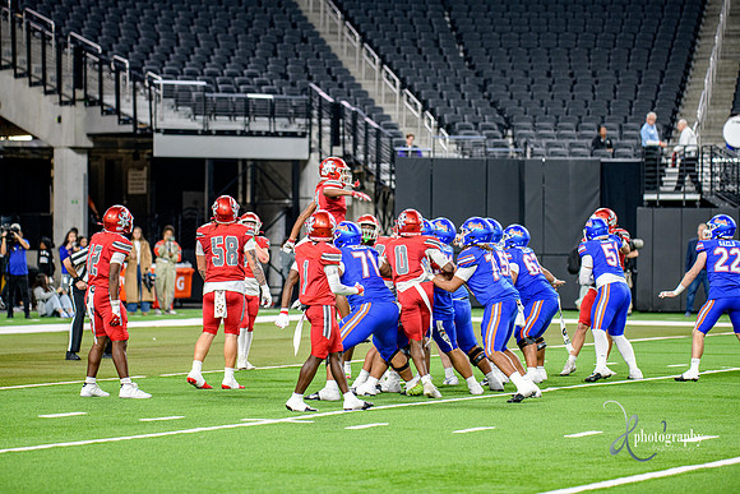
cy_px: 247
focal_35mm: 145
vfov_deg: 9.5
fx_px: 2981
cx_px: 370
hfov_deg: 14.2
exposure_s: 1/400
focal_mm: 145
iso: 1250
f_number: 2.8
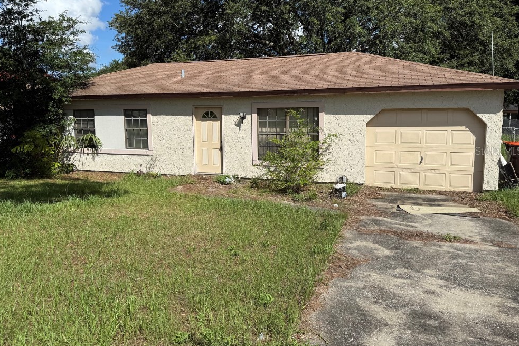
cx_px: 254
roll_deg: +0.6
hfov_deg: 69.4
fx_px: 375
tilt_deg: -6.9
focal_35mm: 26
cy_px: 151
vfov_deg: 49.4
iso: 80
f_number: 1.78
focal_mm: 6.76
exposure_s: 1/5714
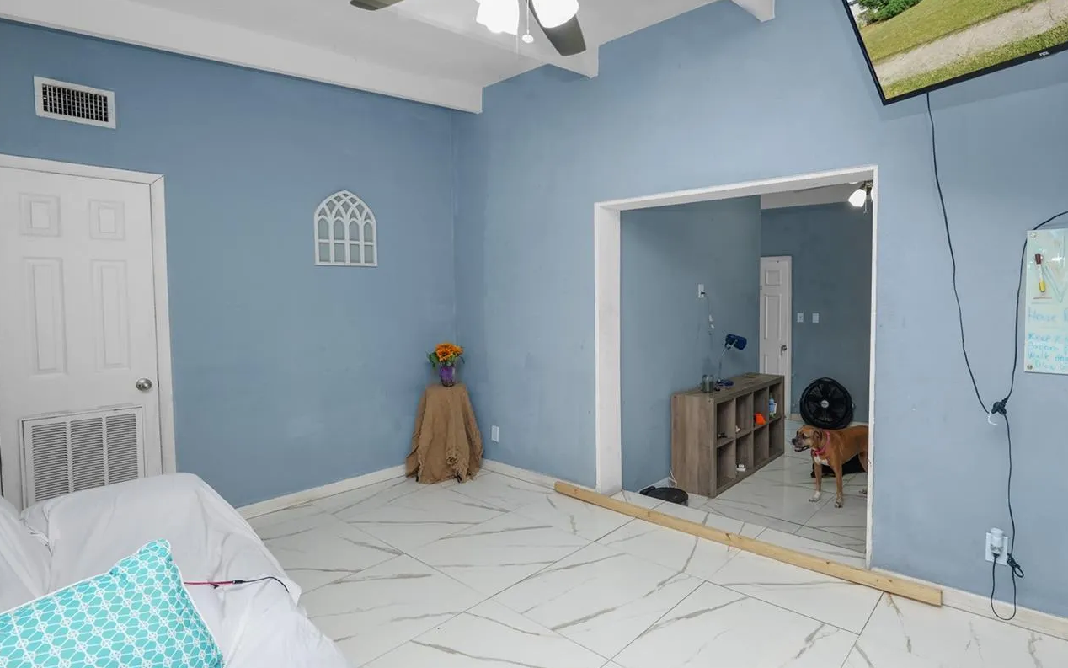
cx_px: 641
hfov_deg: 89.9
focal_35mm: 18
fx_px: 524
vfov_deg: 65.0
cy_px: 321
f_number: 5
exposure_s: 1/50
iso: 400
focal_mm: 14
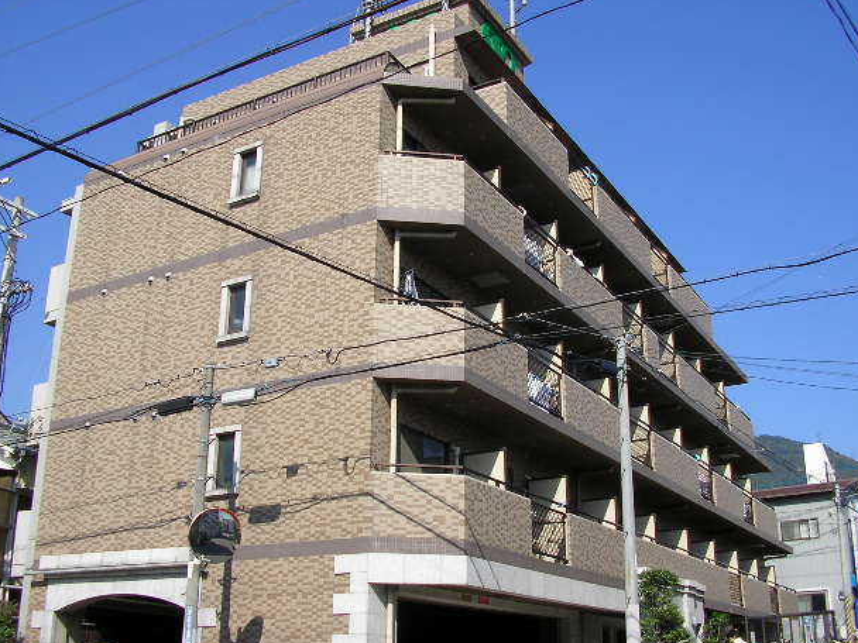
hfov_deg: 46.8
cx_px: 423
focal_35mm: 40
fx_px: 991
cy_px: 312
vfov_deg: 36.0
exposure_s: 1/490
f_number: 4.1
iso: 50
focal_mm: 5.8
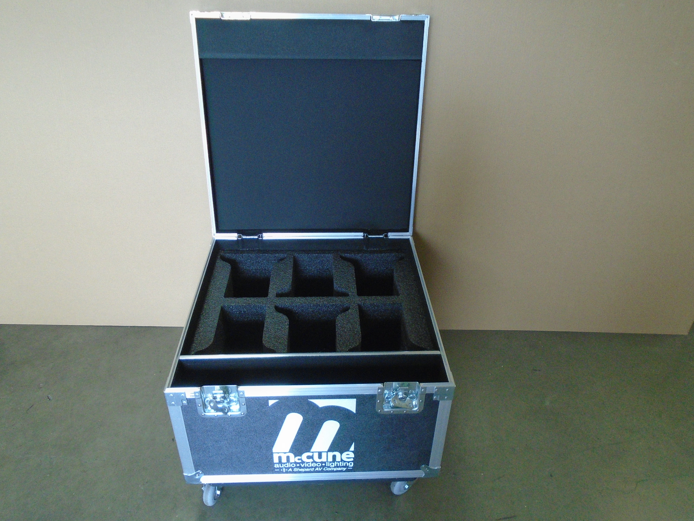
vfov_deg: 53.1
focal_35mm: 26
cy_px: 260
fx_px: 521
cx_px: 347
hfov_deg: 67.3
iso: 400
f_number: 3.2
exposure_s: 1/80
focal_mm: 4.6
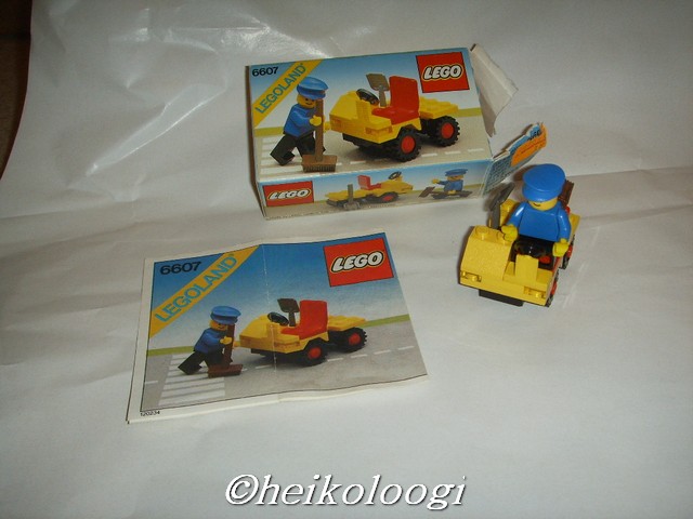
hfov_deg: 47.9
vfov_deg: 36.8
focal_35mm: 39
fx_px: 781
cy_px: 260
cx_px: 346
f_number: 3.5
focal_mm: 6.6
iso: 100
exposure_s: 1/45
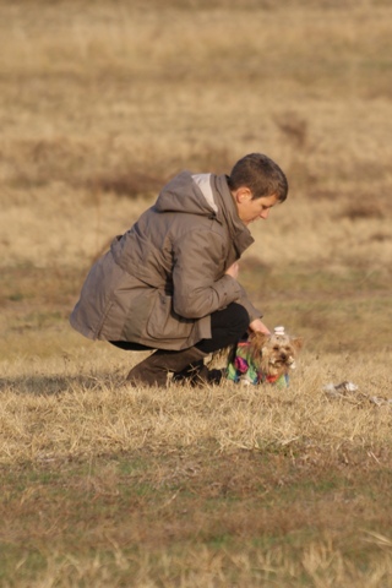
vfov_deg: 6.5
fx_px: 5145
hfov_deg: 4.4
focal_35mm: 315
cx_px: 196
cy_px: 294
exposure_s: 1/500
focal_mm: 210
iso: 160
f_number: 5
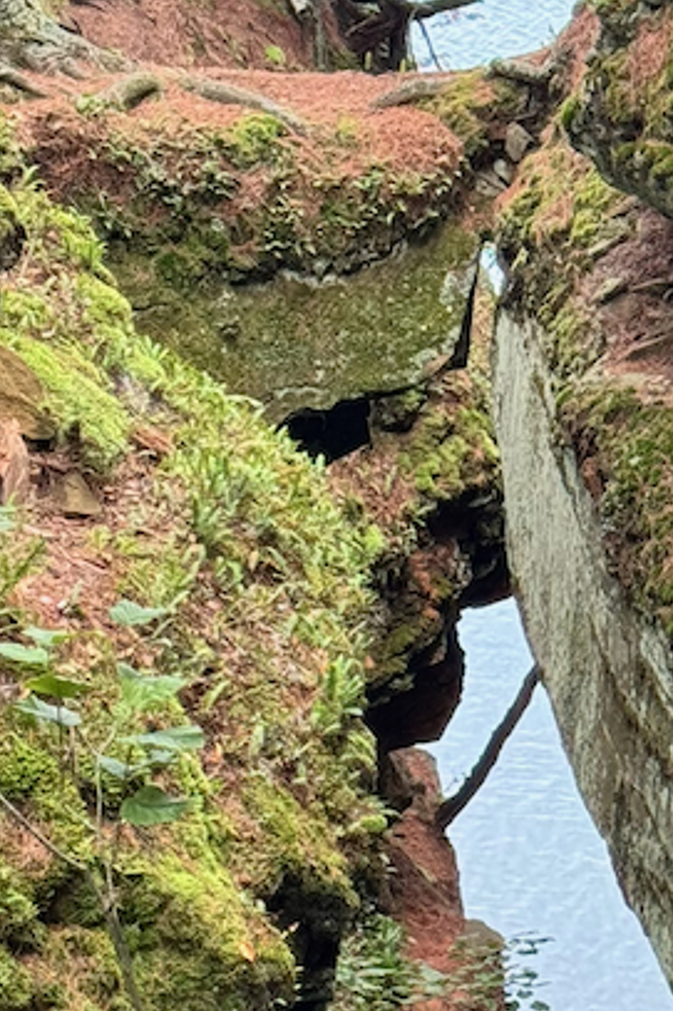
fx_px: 4406
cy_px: 1155
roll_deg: +1.2
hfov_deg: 8.7
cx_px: 680
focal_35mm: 157
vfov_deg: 12.8
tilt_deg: -30.3
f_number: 1.78
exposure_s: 1/137
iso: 64
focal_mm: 6.76
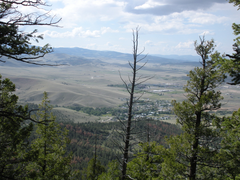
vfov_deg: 28.0
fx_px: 361
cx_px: 120
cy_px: 90
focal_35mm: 52
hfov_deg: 36.8
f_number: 4.4
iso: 64
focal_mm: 9.1
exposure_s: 1/436
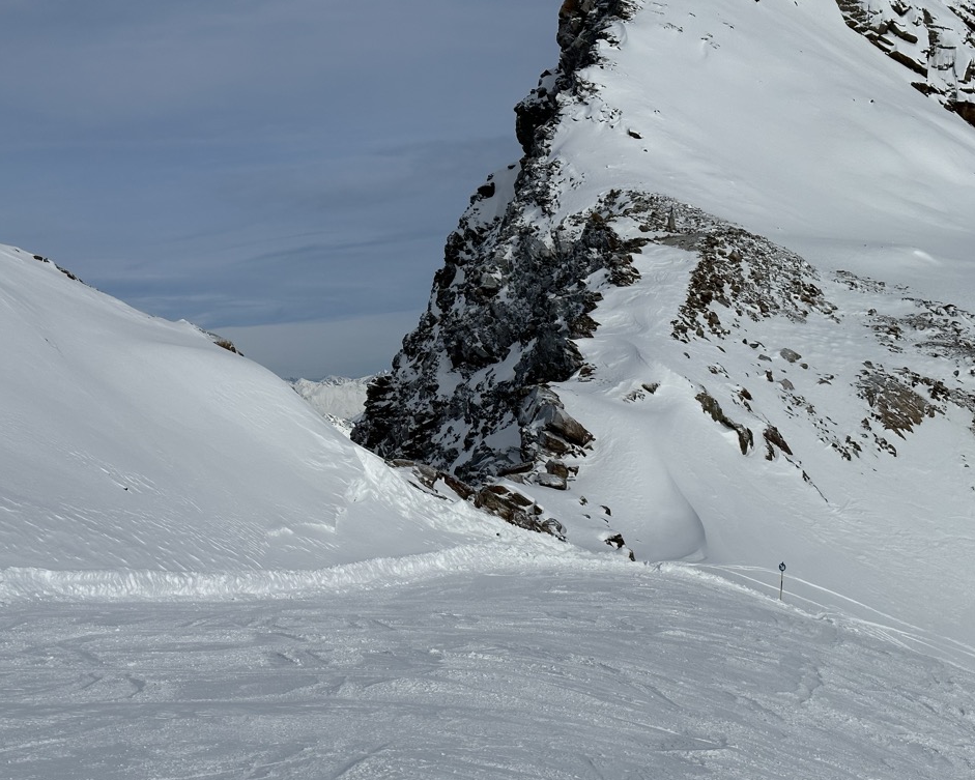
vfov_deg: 29.7
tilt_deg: -4.4
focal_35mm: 51
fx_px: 1472
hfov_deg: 36.7
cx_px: 480
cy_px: 396
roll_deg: +2.0
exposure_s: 1/15625
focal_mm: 6.86
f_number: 1.78
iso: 64
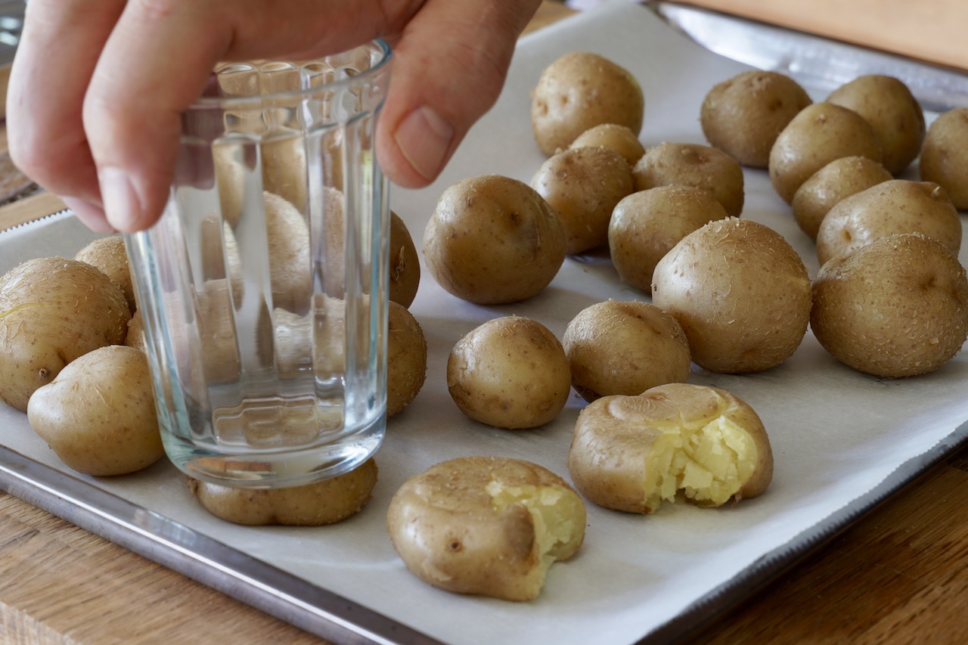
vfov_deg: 16.0
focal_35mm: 86
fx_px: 2299
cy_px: 322
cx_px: 484
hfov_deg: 23.8
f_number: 10
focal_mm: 57
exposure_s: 1/1.6
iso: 100
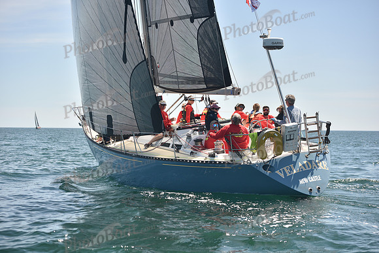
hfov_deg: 28.8
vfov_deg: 19.5
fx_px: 737
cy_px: 126
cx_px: 190
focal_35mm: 70
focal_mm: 70
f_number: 3.5
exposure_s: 1/800
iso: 250
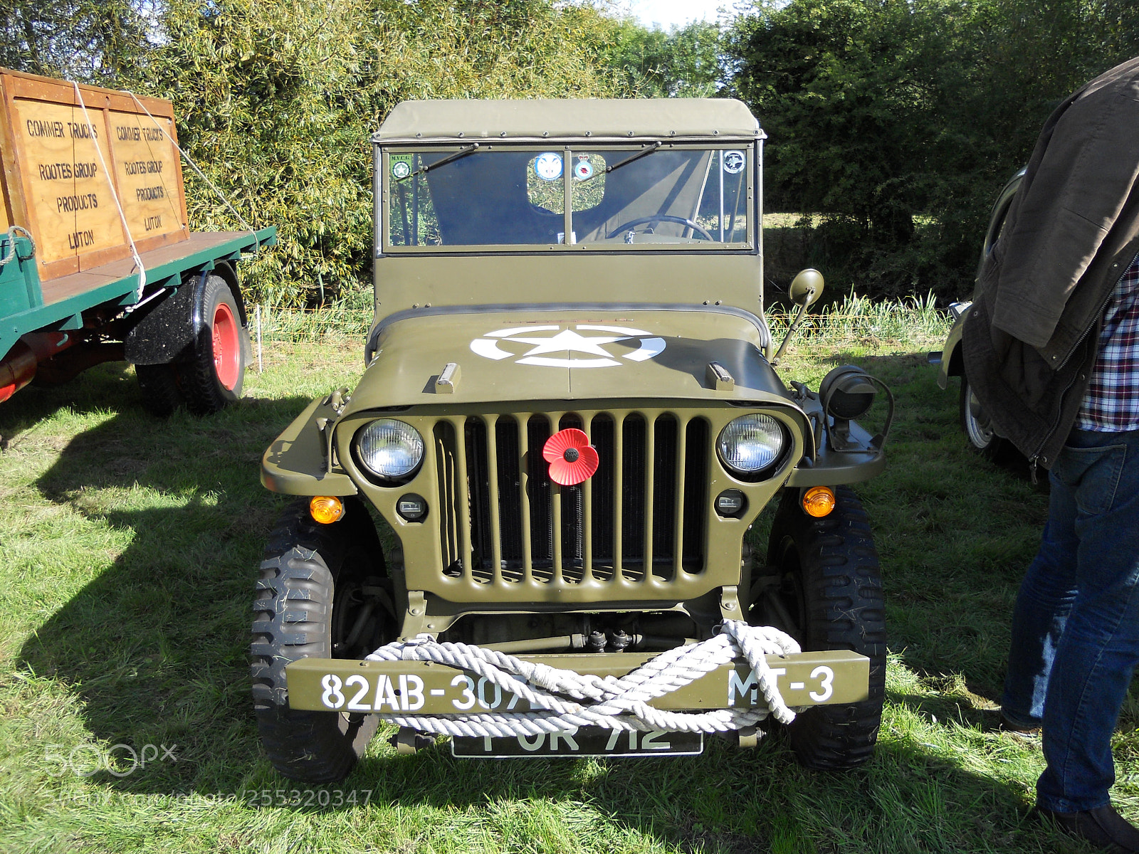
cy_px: 427
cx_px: 570
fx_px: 888
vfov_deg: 51.4
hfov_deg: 65.3
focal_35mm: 27
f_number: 3.2
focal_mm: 4.9
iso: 80
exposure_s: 1/400
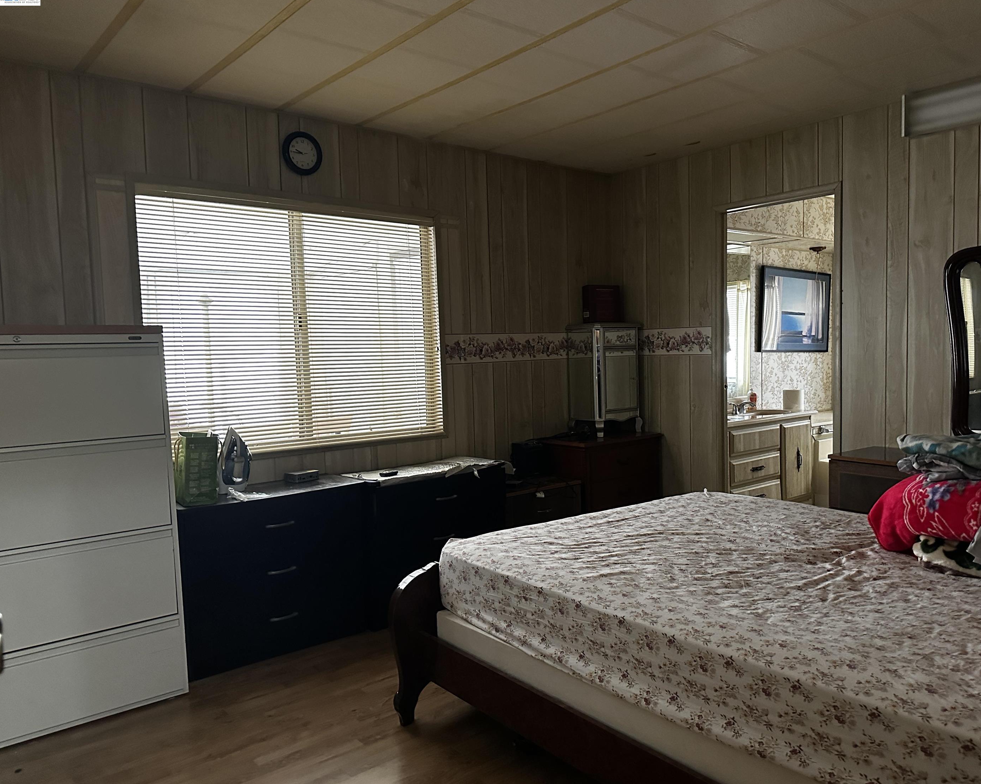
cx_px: 537
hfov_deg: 65.9
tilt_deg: -4.0
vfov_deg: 54.9
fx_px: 755
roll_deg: +1.1
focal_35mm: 26
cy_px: 399
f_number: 1.78
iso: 1000
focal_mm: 6.86
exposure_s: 1/47
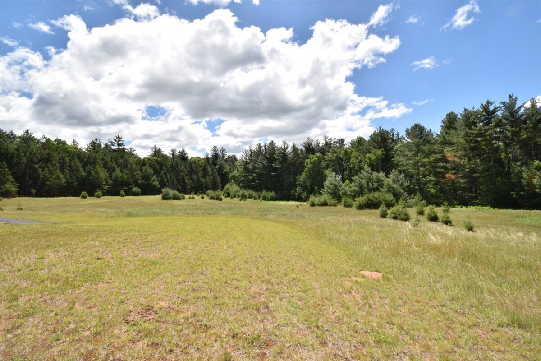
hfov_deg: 100.4
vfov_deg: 77.3
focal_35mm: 15
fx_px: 225
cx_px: 270
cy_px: 180
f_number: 18
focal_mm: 10
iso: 320
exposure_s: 1/200
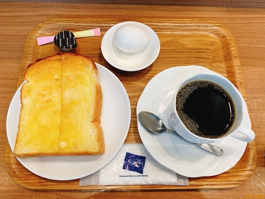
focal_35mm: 26
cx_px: 132
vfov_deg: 53.1
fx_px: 199
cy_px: 100
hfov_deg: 67.3
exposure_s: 1/121
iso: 100
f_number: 1.8
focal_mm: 4.25
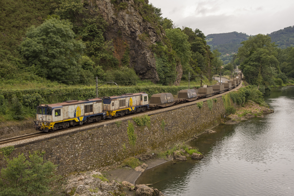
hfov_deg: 43.6
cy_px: 98
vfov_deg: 29.9
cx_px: 147
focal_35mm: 45
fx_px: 367
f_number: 5.6
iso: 400
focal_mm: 30
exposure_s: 1/640
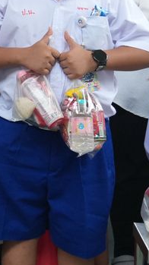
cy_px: 30
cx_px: -158
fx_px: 759
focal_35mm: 108
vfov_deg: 19.5
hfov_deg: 10.3
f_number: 5
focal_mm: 24
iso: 1600
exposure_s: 1/125
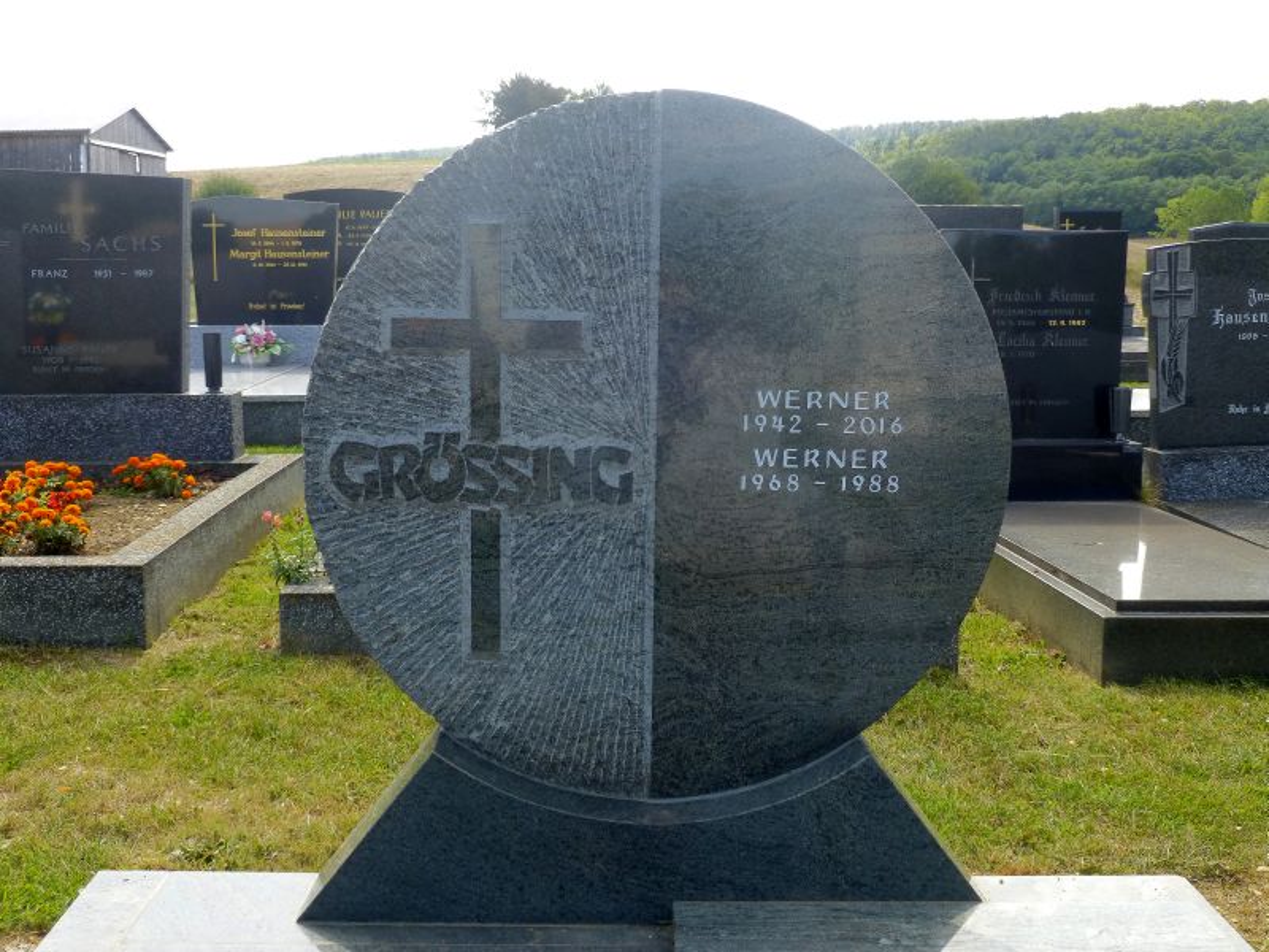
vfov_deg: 35.1
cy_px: 476
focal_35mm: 41
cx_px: 634
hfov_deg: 45.8
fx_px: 1503
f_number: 3.9
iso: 100
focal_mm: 7.4
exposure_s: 1/200
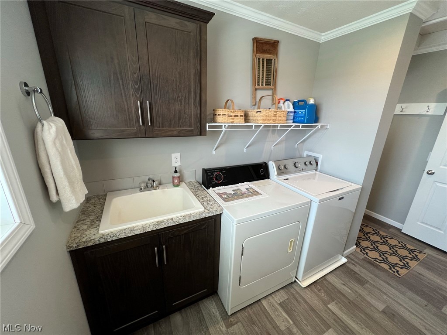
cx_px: 224
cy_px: 168
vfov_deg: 89.9
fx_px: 168
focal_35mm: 13
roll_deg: -1.9
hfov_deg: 106.2
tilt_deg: -16.5
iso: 100
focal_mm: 1.57
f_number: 1.8
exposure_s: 1/120
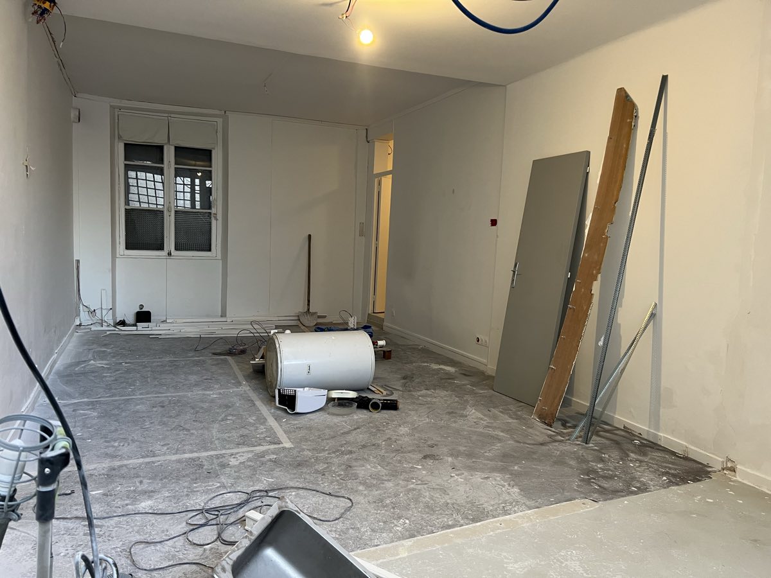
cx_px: 386
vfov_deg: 53.1
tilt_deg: -5.2
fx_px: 579
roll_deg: -1.9
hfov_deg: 67.3
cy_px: 289
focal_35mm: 26
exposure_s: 1/50
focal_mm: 5.7
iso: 160
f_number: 1.5
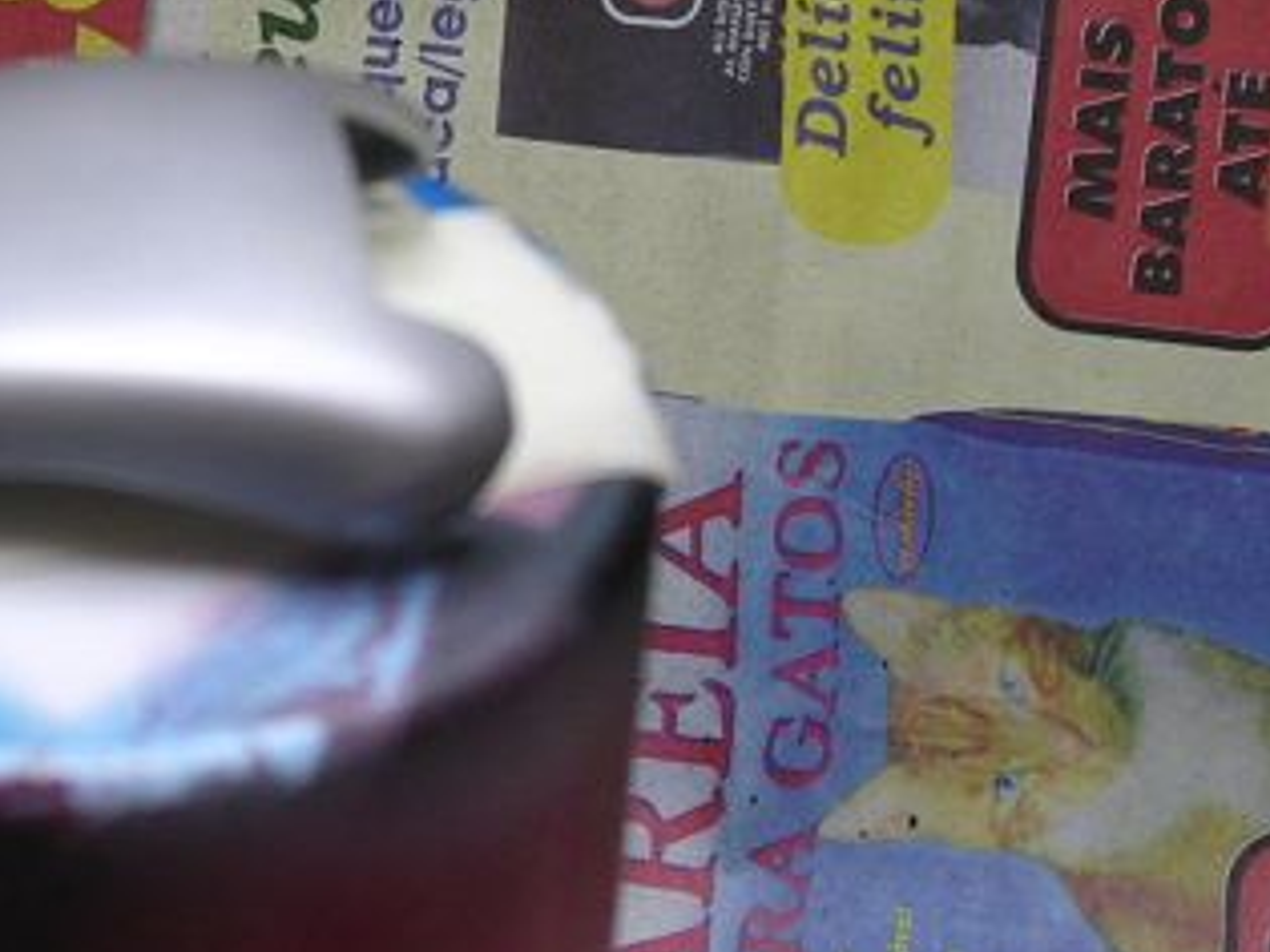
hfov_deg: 16.5
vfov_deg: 12.6
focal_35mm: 117
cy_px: 343
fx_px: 4291
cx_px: -16
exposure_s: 1/18
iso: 100
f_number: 3
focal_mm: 7.1
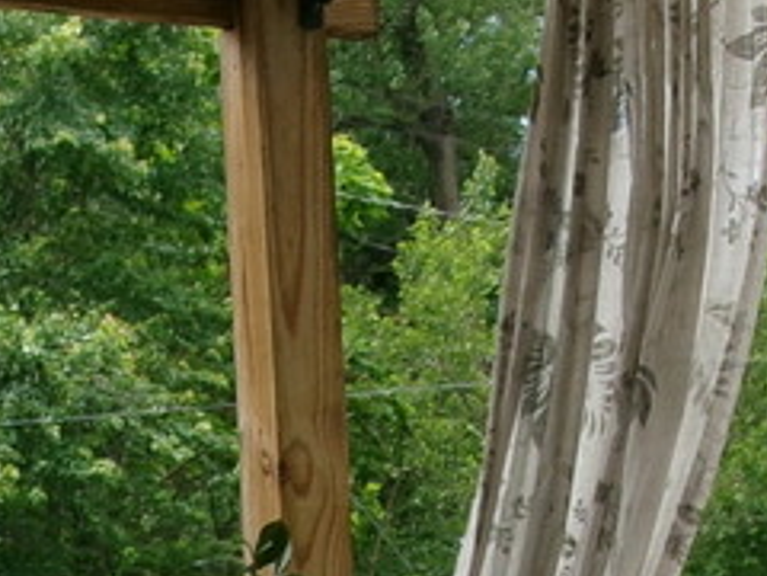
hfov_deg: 11.7
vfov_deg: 8.5
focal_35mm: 168
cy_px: 1008
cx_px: 86
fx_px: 3722
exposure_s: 1/45
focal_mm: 5.1
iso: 100
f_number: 10.8
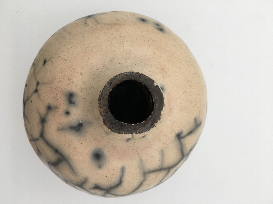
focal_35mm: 29
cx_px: 136
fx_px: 229
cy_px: 102
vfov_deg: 48.2
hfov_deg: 61.7
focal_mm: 4.15
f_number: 2.2
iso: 25
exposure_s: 1/173
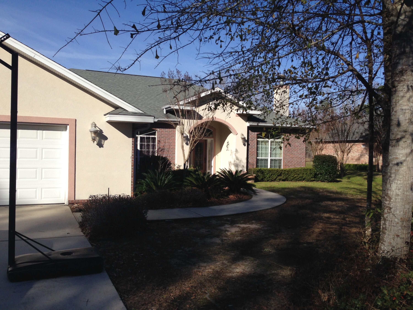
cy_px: 155
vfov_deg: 42.9
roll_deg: -1.0
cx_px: 206
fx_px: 394
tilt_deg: -1.2
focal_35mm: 33
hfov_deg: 55.4
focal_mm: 4.12
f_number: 2.4
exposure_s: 1/2169
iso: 50
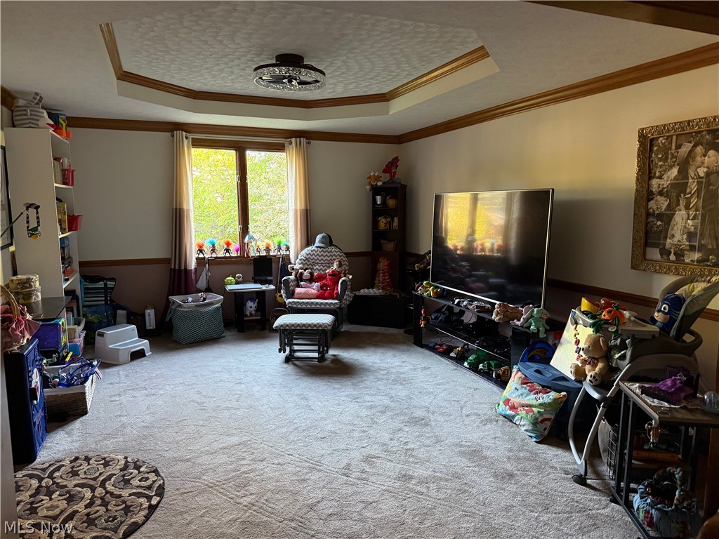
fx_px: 498
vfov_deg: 56.8
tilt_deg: -7.4
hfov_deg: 71.6
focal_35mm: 24
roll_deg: +0.1
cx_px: 360
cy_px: 270
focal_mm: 6.76
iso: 500
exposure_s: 1/60
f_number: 1.78
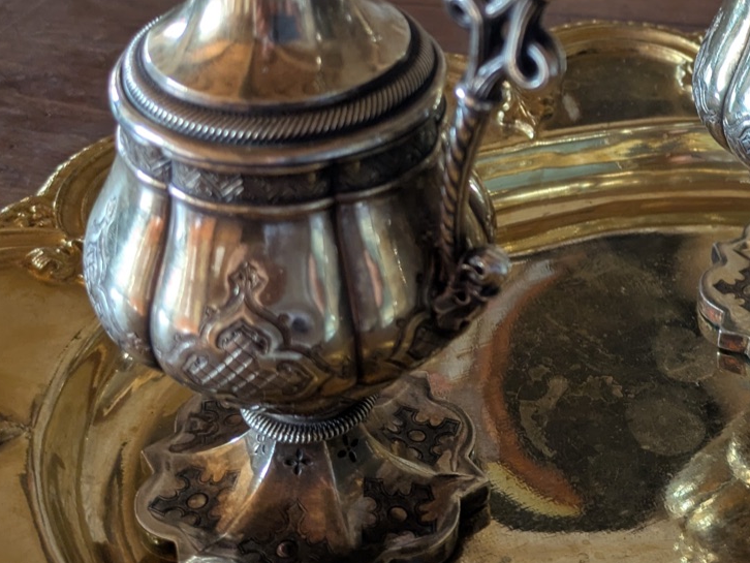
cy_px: 151
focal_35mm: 62
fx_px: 1344
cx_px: 627
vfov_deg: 23.5
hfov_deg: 30.2
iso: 284
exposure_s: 1/50
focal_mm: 5.43
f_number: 1.89
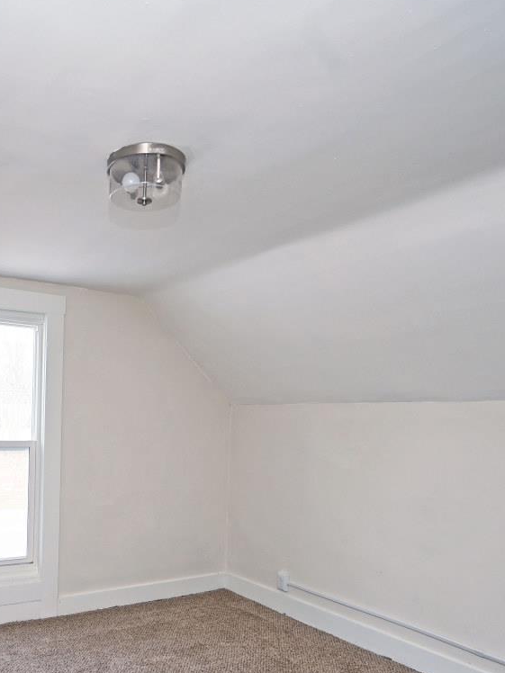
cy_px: 436
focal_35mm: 27
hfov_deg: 47.3
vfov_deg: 64.0
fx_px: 525
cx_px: 72
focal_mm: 14
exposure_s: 1/80
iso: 200
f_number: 4.5
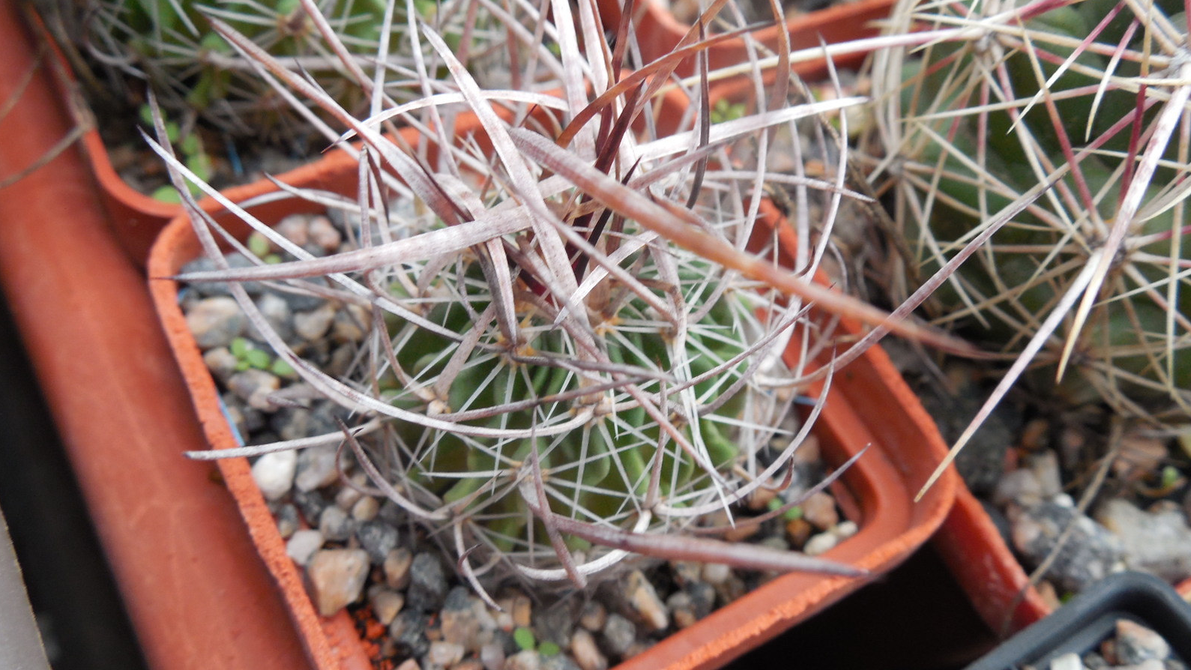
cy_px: 316
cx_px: 597
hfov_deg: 58.0
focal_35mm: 34
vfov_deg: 34.6
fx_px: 1074
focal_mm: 5.6
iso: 160
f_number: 3.6
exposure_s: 1/30
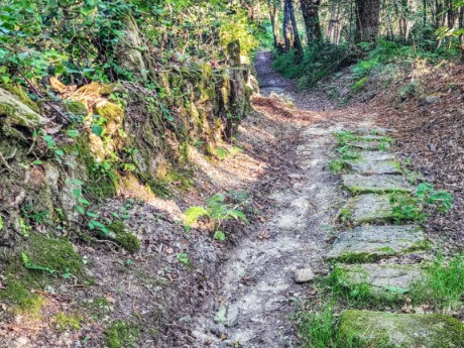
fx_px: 536
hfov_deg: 46.2
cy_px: 184
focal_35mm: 40
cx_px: 300
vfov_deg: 35.9
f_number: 1.8
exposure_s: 1/120
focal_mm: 6.4
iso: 800
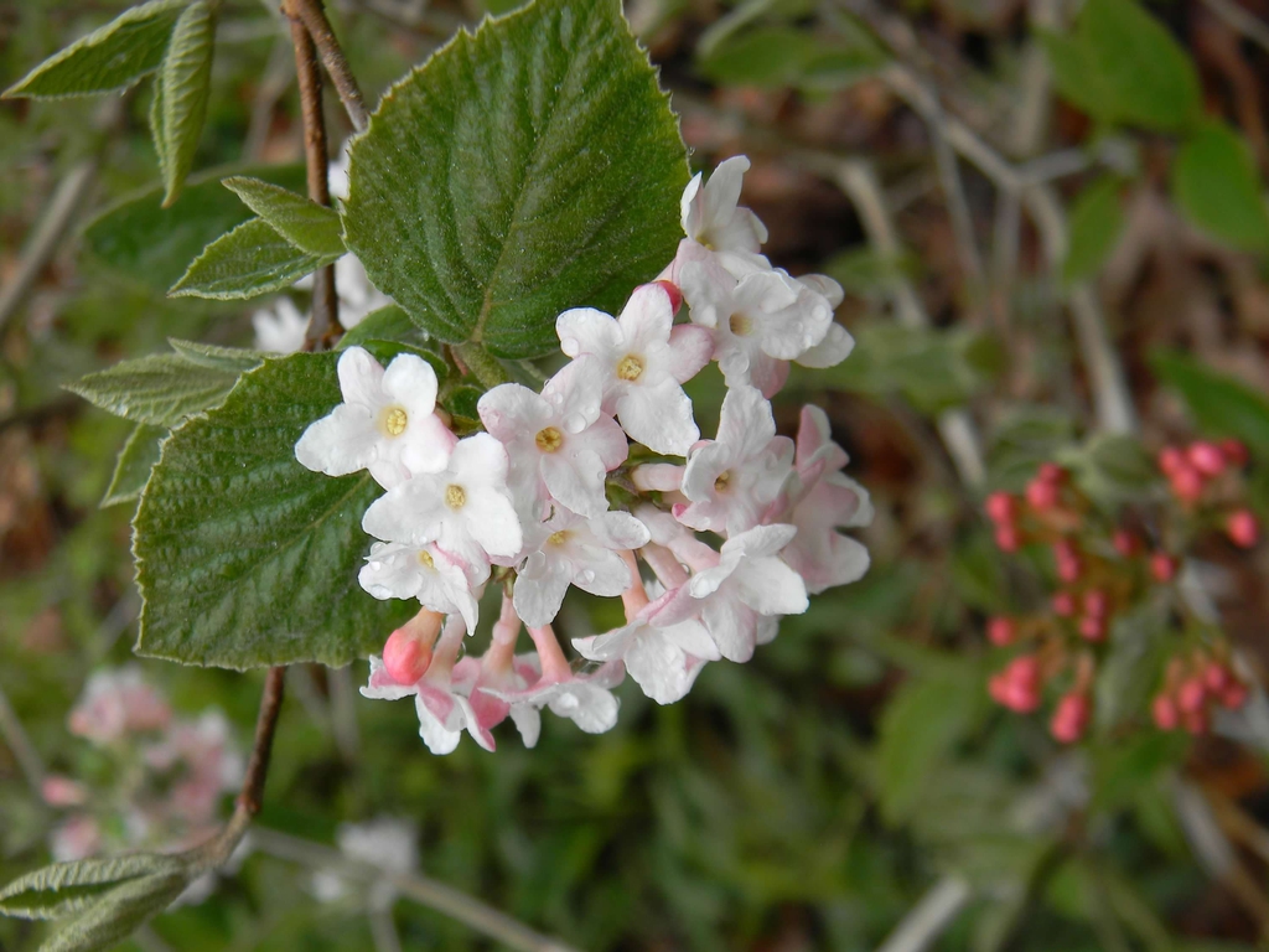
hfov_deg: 38.2
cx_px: 634
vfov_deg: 29.1
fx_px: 1833
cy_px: 476
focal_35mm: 50
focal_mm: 12.2
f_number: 4.3
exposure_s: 1/256
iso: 80
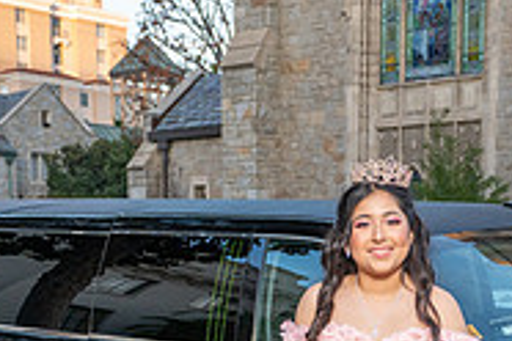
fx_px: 1237
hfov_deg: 23.3
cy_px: 540
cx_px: 327
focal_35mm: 87
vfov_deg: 14.5
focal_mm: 24
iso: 200
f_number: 5
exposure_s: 1/200
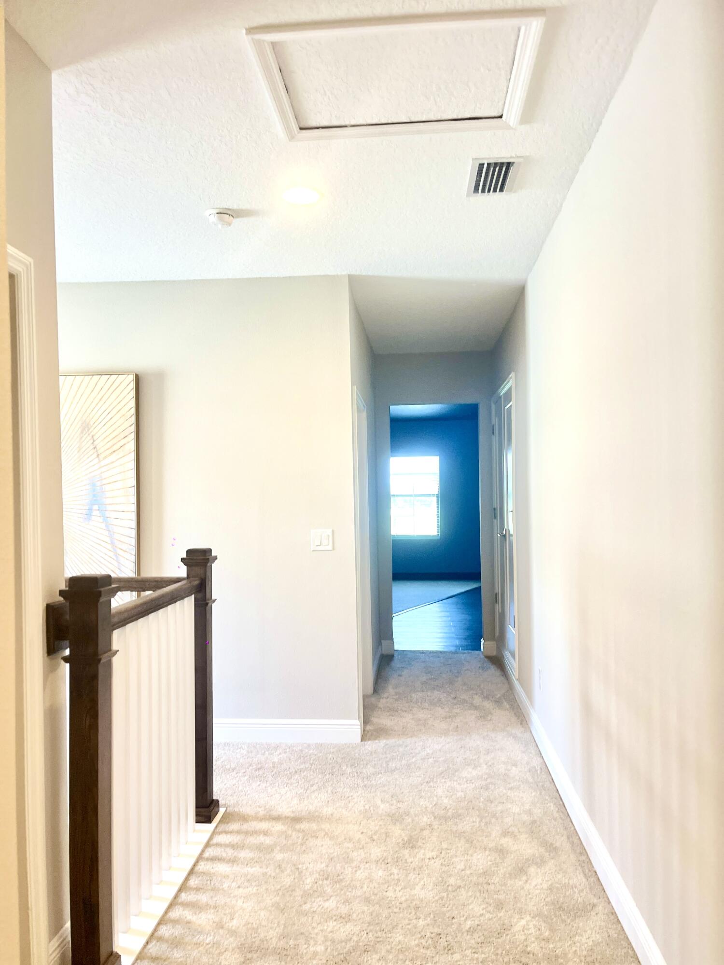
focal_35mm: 26
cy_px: 482
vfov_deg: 67.3
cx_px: 362
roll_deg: +1.2
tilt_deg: +2.5
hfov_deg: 53.1
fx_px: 725
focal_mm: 5.1
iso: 250
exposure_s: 1/60
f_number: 1.6
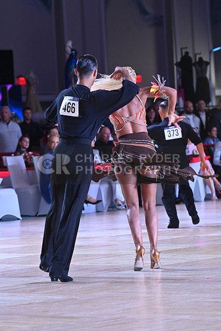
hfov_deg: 6.9
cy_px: 166
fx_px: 1840
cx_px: 110
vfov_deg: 10.3
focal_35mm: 200
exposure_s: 1/400
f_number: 8
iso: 4000
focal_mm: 200
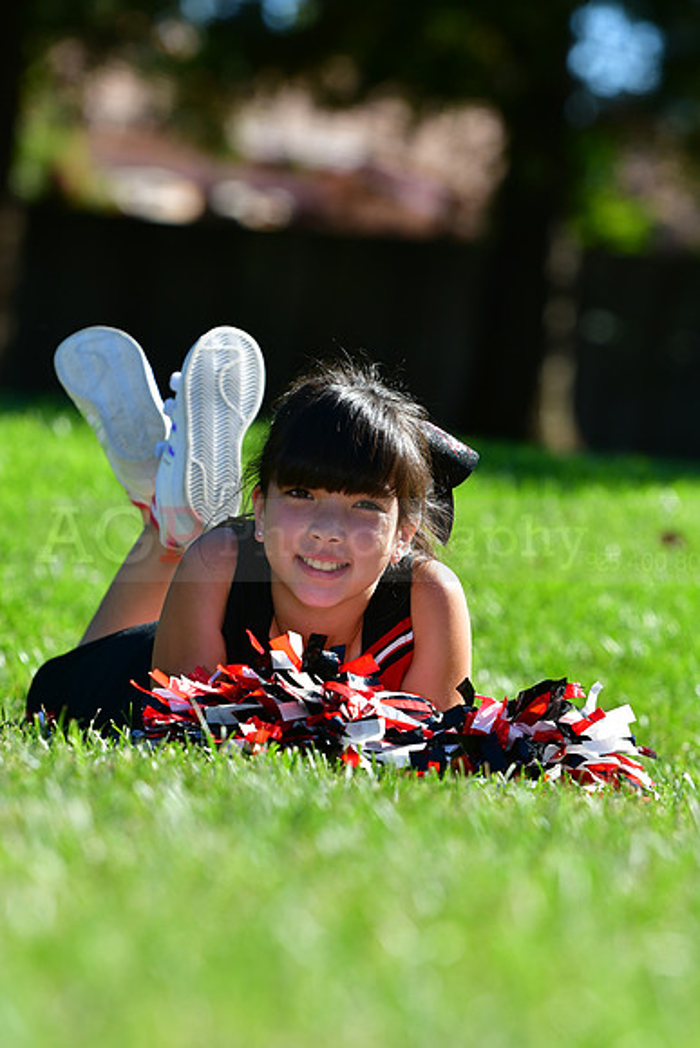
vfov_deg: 8.1
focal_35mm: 255
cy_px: 524
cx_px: 350
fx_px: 7432
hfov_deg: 5.4
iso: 400
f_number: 4.5
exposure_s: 1/1600
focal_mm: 170
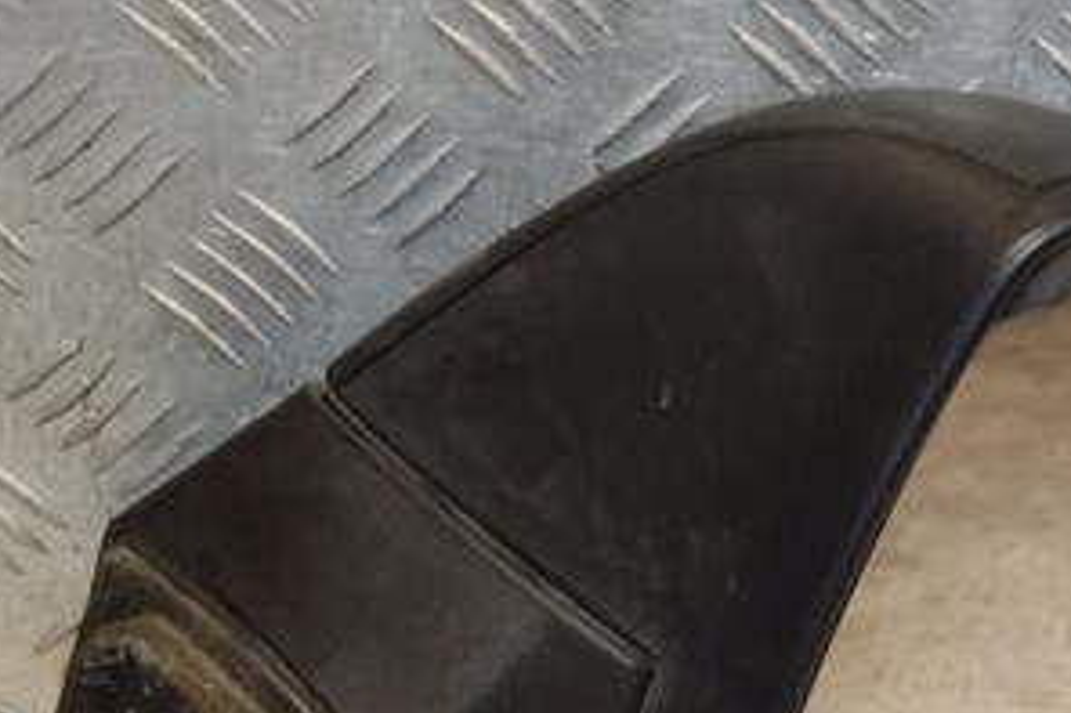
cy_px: 601
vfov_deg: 9.4
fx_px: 4341
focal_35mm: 146
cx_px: 999
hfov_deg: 13.9
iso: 800
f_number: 4.8
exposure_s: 1/200
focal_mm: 48
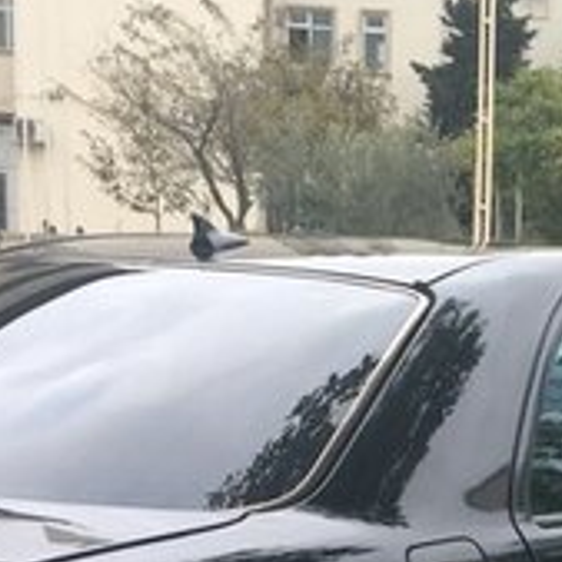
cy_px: 680
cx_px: 545
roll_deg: -2.6
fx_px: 1837
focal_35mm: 100
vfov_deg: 16.6
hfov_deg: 17.1
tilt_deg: -12.3
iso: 32
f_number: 2.2
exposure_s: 1/100
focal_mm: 4.15
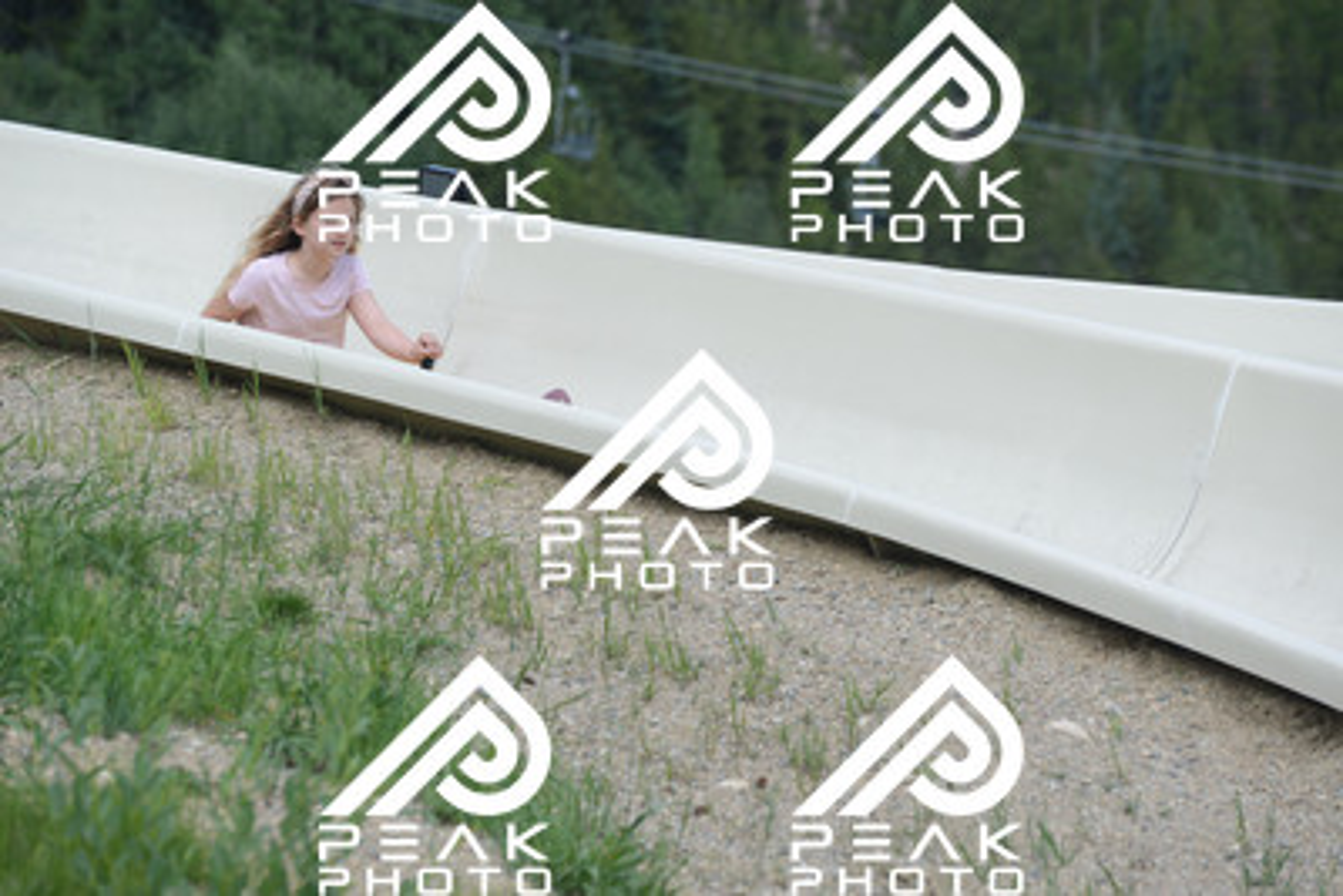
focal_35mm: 195
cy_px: 448
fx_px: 7277
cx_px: 672
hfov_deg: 10.5
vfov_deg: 7.0
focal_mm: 195
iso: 450
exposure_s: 1/640
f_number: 6.3
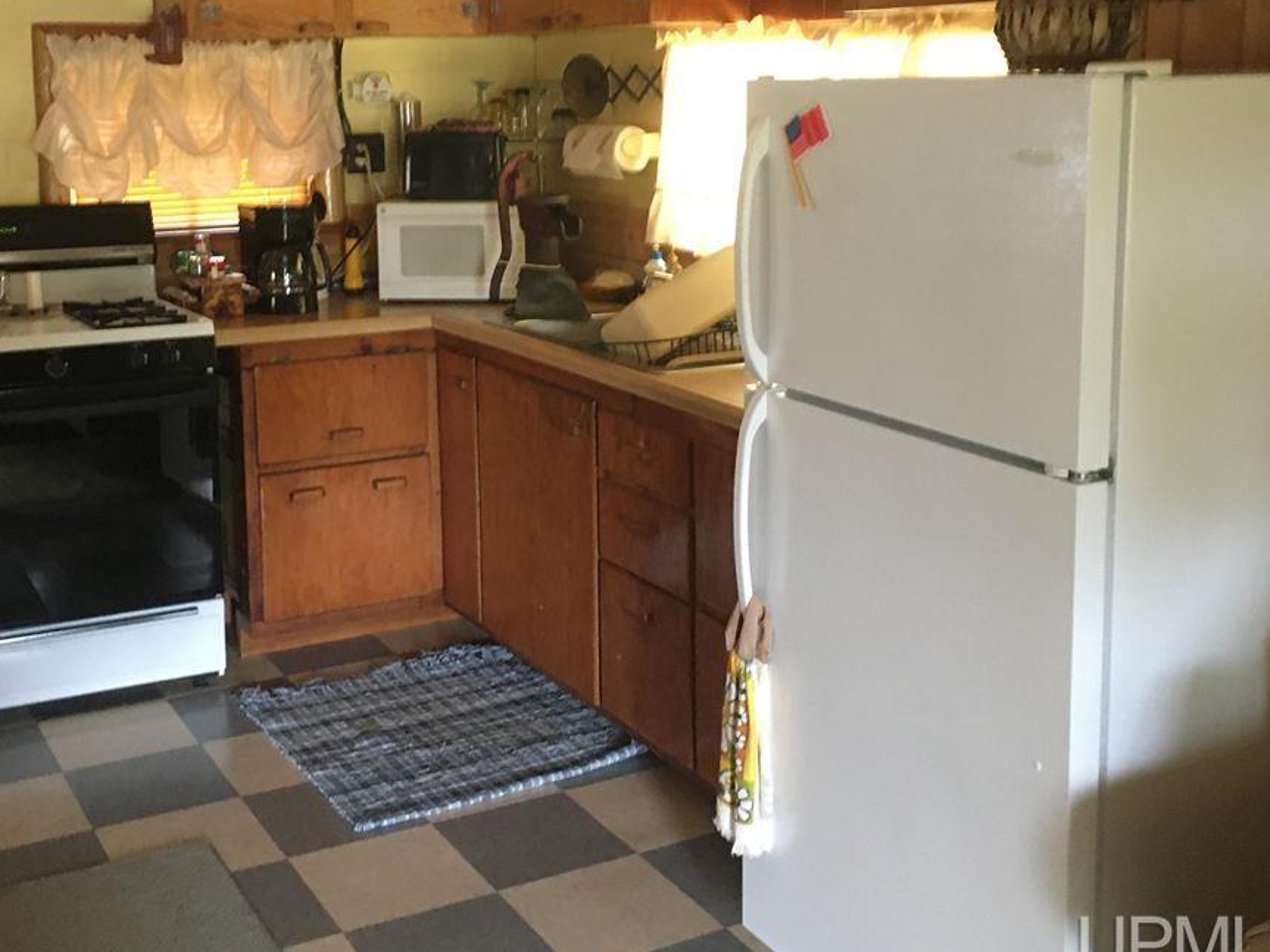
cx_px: 544
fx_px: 1577
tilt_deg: -6.9
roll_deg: +1.1
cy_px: 310
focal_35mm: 43
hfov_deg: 43.7
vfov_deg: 33.3
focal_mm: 4.15
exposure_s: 1/15
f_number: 2.2
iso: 200
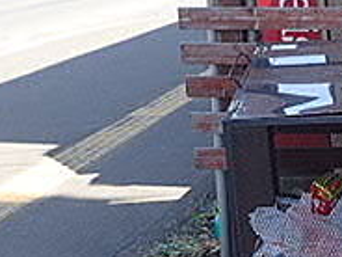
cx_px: 519
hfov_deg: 19.5
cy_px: 162
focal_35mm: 87
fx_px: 860
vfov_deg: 16.9
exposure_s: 1/250
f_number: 2.8
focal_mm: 4.5
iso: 100
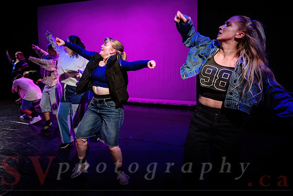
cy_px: 94
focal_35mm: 27
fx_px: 217
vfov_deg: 48.4
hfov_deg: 67.7
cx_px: 130
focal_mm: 24
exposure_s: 1/300
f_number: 2.8
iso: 1600
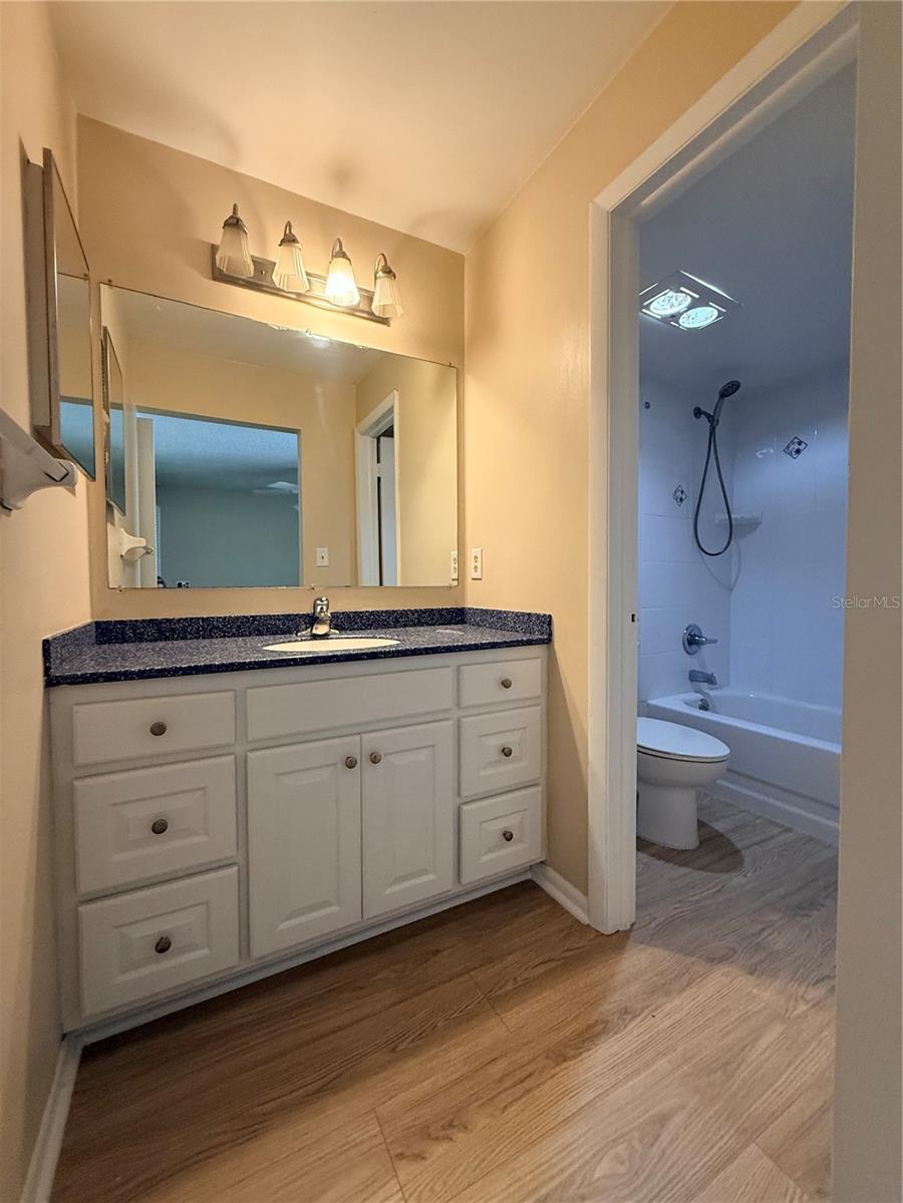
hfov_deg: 85.7
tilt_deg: -2.0
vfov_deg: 102.1
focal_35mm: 14
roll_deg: -0.7
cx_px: 452
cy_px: 602
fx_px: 487
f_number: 2.2
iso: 320
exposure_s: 1/60
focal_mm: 2.22
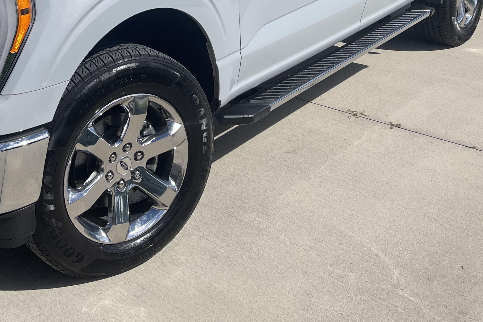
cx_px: 94
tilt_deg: -13.8
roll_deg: +3.0
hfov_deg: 36.2
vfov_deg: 23.9
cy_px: -30
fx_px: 711
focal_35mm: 53
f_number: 1.6
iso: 32
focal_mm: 5.1
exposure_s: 1/7407
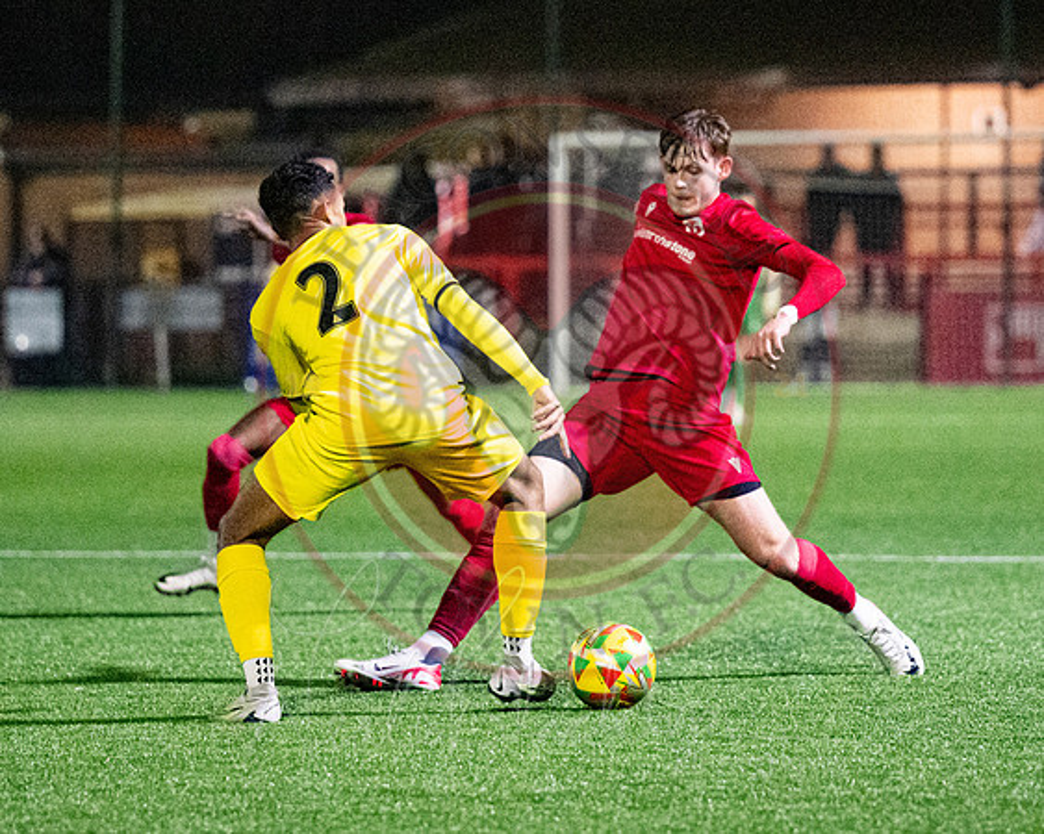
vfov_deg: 5.3
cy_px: 427
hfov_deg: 6.7
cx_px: 586
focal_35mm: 290
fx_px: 8945
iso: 8000
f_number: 2.8
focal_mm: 135
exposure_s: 1/1000
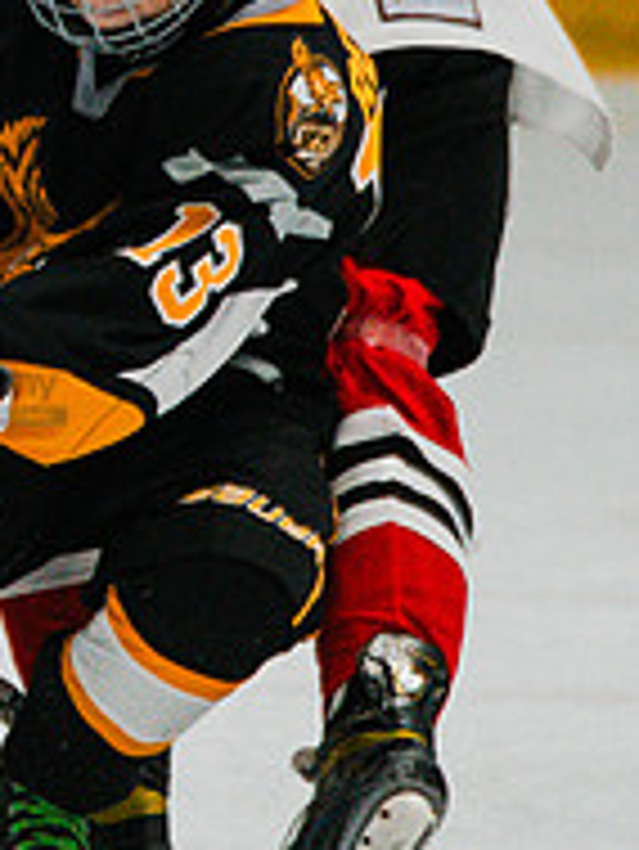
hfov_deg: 1.1
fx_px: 33313
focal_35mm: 1355
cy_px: -12
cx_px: -497
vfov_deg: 1.5
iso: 3200
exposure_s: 1/2000
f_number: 3.2
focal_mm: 274
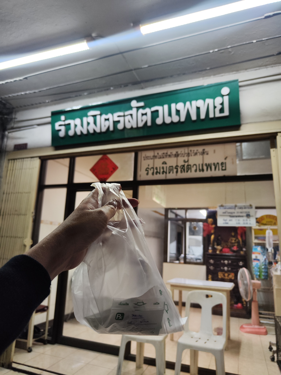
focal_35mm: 24
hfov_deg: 56.8
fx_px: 260
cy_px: 188
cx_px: 140
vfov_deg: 71.6
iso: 146
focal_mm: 5.59
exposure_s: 1/50
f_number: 1.88
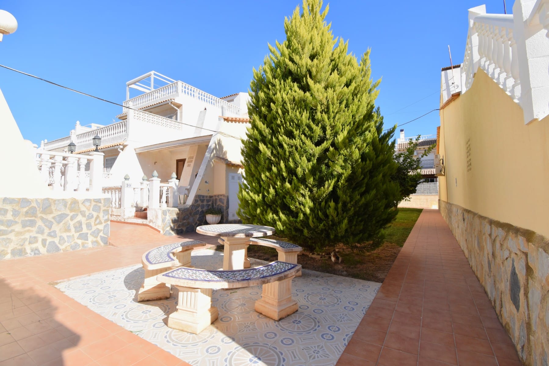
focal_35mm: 15
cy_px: 183
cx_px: 274
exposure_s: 1/500
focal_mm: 10
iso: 200
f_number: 8
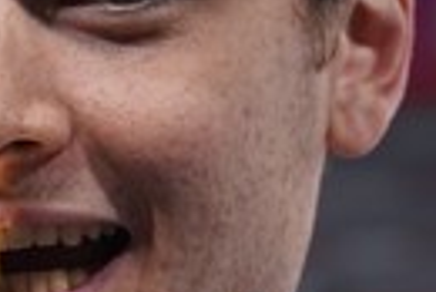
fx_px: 2825
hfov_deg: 8.7
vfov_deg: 5.9
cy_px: 289
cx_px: -111
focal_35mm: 233
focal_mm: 42
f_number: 2.8
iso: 640
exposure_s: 1/400
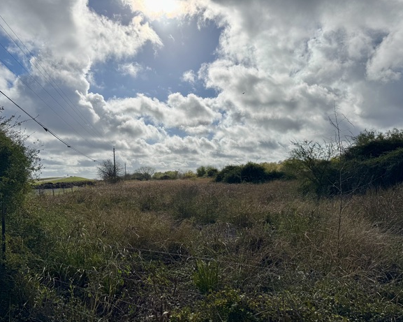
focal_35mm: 26
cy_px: 167
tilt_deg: +0.9
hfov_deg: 66.0
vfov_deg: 54.9
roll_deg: +2.2
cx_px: 196
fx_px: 310
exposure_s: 1/20000
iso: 50
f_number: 1.78
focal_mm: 6.76
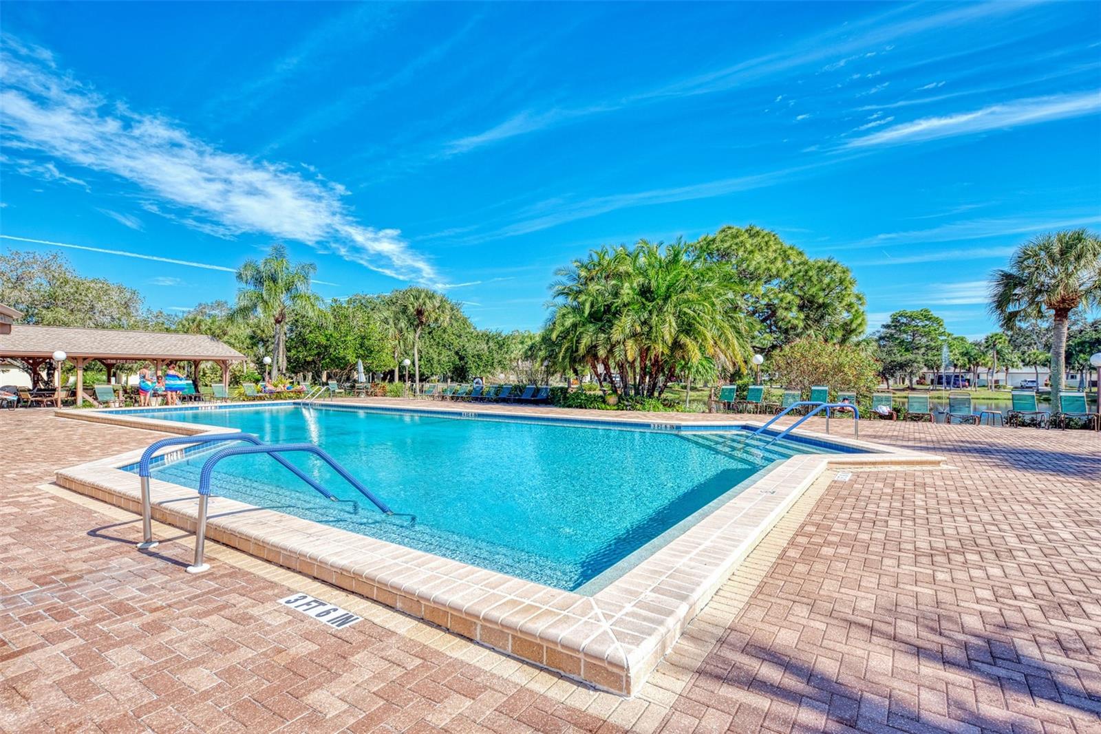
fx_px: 551
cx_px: 550
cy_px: 367
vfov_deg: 67.4
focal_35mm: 18
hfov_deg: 90.0
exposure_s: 1/3200
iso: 250
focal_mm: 18
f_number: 7.1
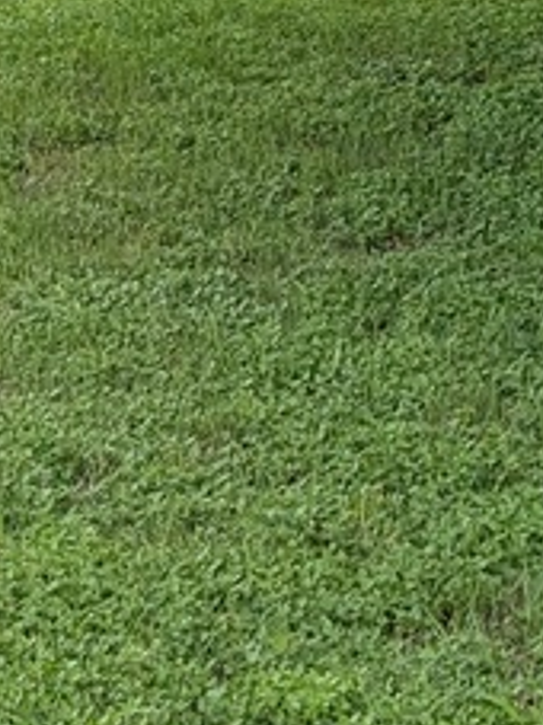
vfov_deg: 12.1
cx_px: 581
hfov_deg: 9.7
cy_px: -527
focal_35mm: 152
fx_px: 3182
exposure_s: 1/756
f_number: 1.68
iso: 11
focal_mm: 6.9
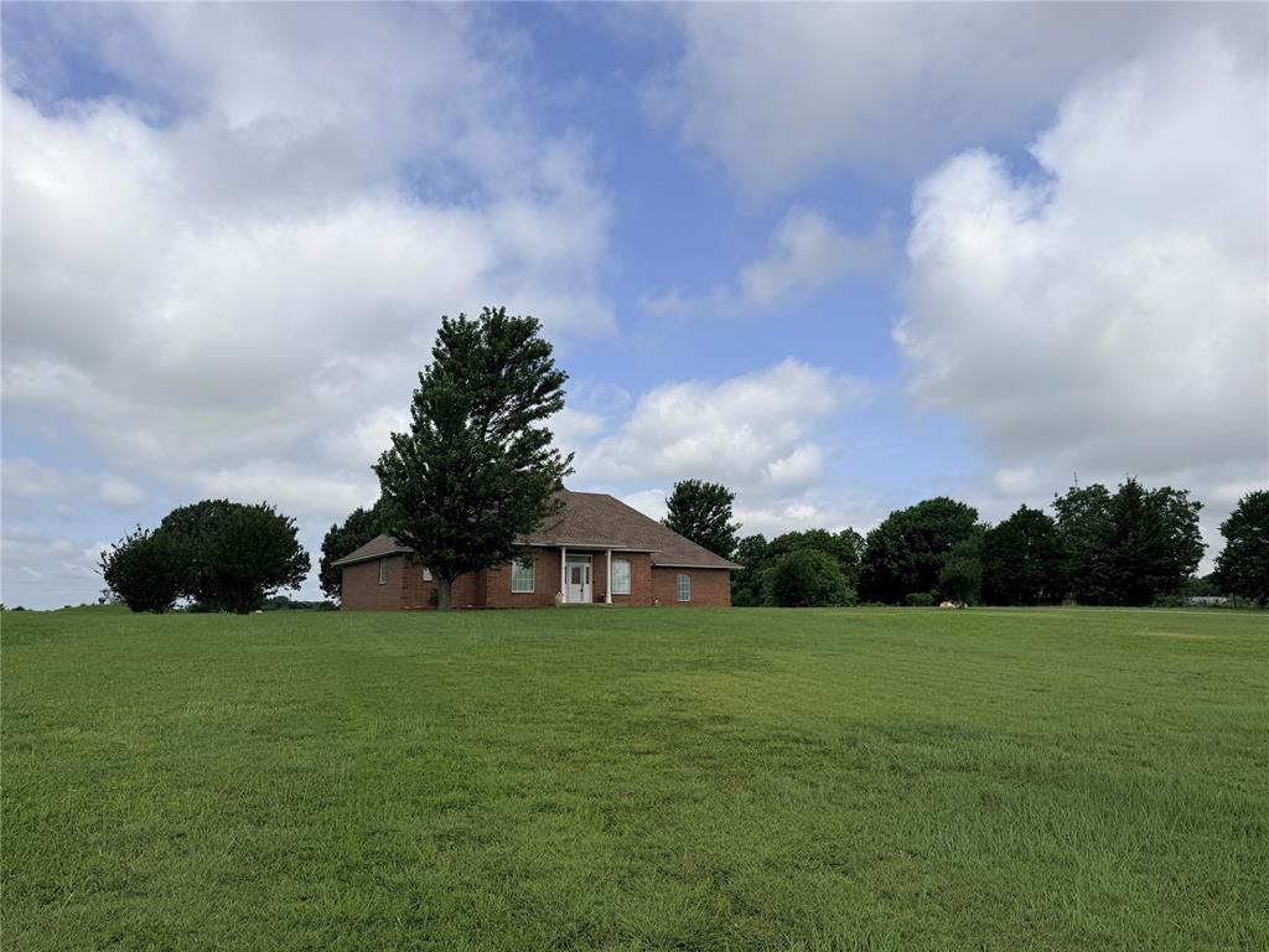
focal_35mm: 24
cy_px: 476
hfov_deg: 71.6
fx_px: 880
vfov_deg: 56.8
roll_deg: +0.9
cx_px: 634
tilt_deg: +7.8
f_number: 1.78
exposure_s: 1/7353
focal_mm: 6.76
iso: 80
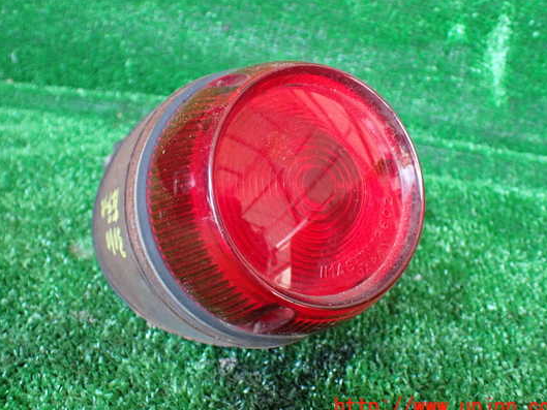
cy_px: 188
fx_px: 537
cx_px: 257
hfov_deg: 53.9
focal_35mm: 34
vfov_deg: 41.8
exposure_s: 1/125
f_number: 2.3
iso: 800
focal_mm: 5.4
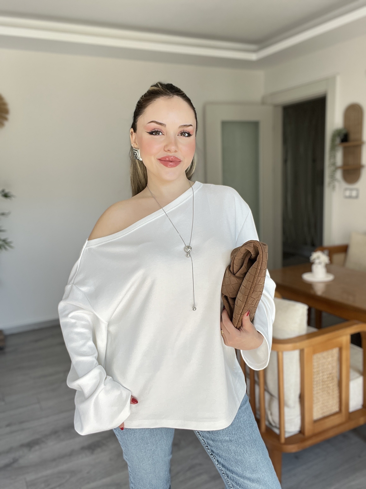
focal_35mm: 30
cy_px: 244
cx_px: 183
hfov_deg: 46.8
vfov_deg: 60.0
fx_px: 423
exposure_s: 1/121
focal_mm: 2.71
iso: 50
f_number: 2.2
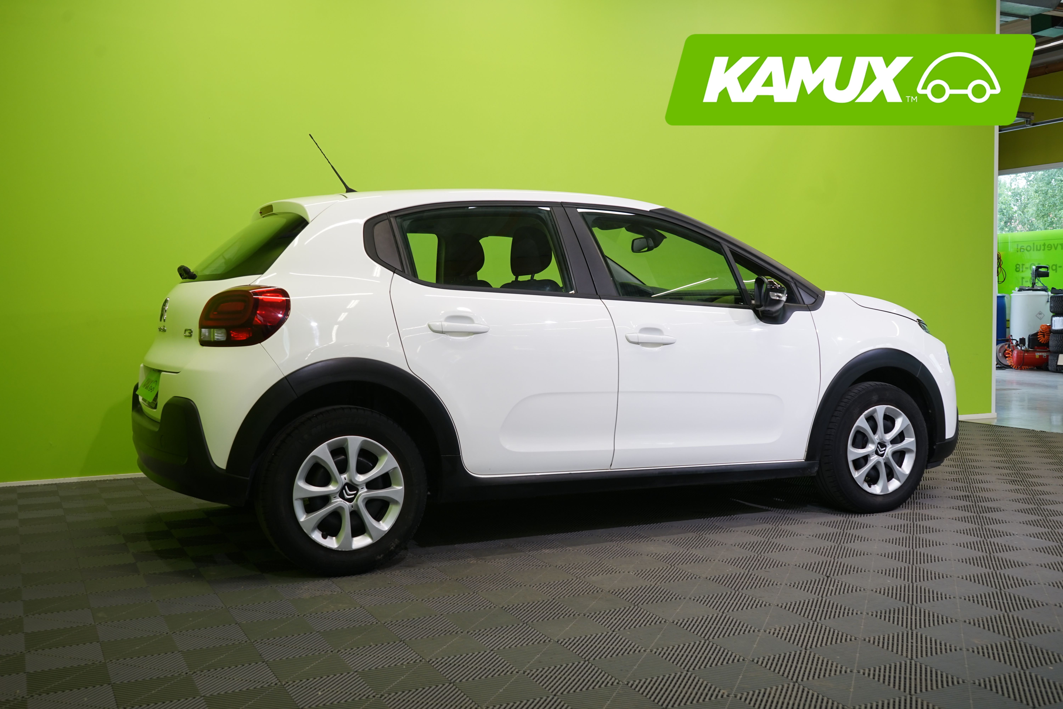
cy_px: 354
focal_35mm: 36
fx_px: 1063
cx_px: 532
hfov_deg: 53.1
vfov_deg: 36.9
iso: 400
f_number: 6.3
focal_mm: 36
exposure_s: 1/30
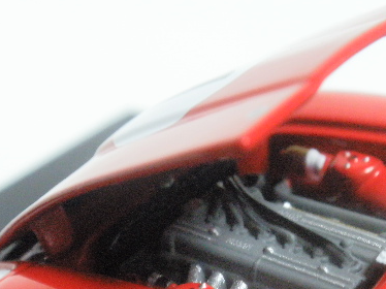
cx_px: 290
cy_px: 235
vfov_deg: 16.4
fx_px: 992
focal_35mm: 89
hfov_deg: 21.8
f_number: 4.3
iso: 200
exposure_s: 1/15
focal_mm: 9.1
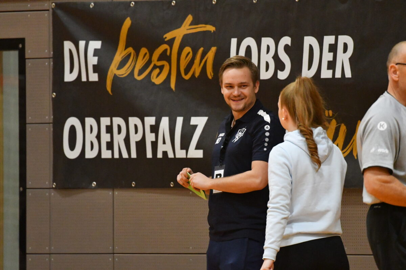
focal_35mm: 600
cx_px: 203
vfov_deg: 2.3
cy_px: 135
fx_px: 6766
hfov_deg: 3.4
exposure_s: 1/500
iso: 11400
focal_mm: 400
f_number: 5.6
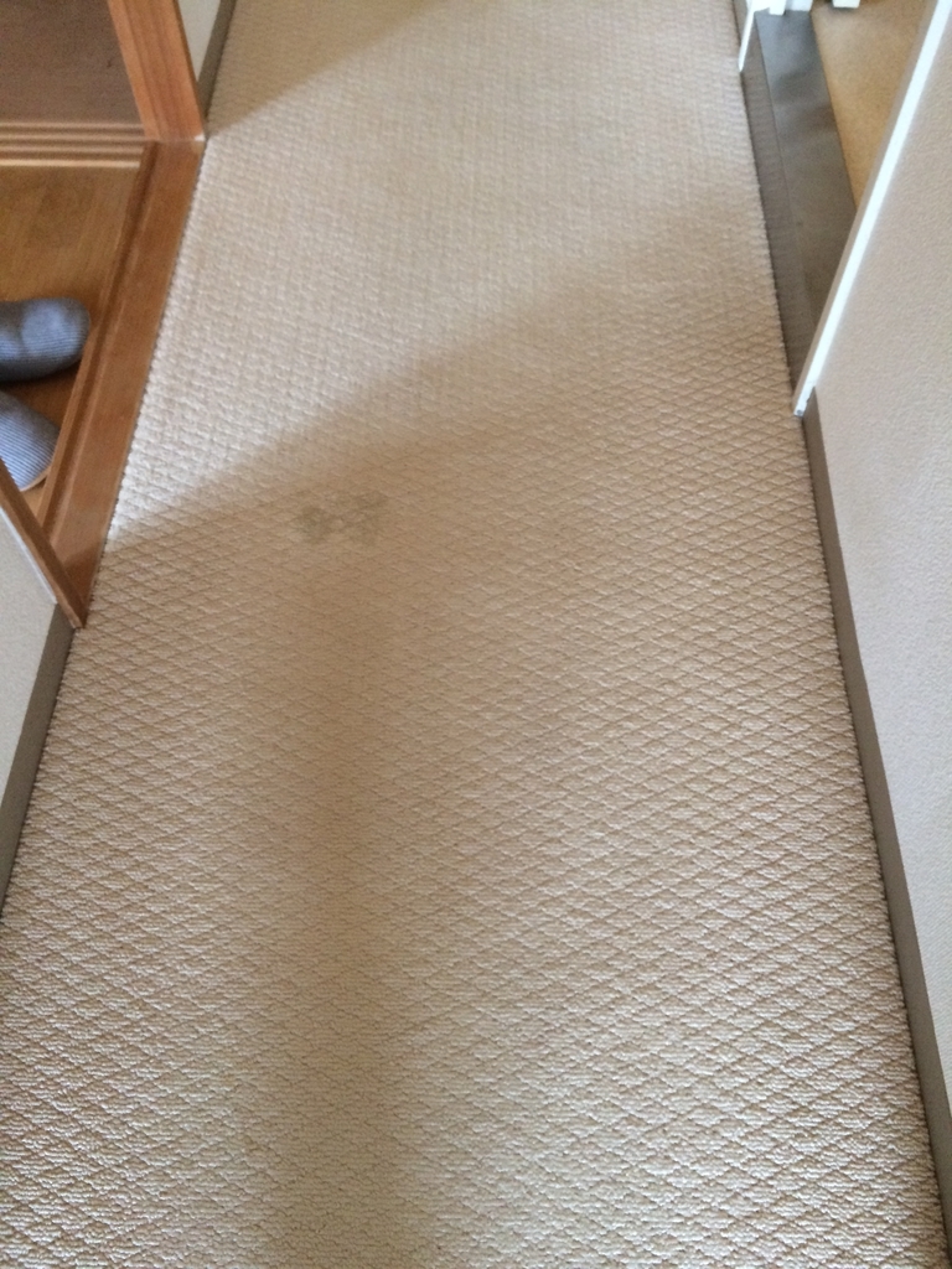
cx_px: 476
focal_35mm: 29
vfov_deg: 61.7
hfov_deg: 48.2
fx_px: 1063
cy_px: 634
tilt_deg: -58.7
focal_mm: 4.15
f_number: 2.2
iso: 160
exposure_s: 1/30
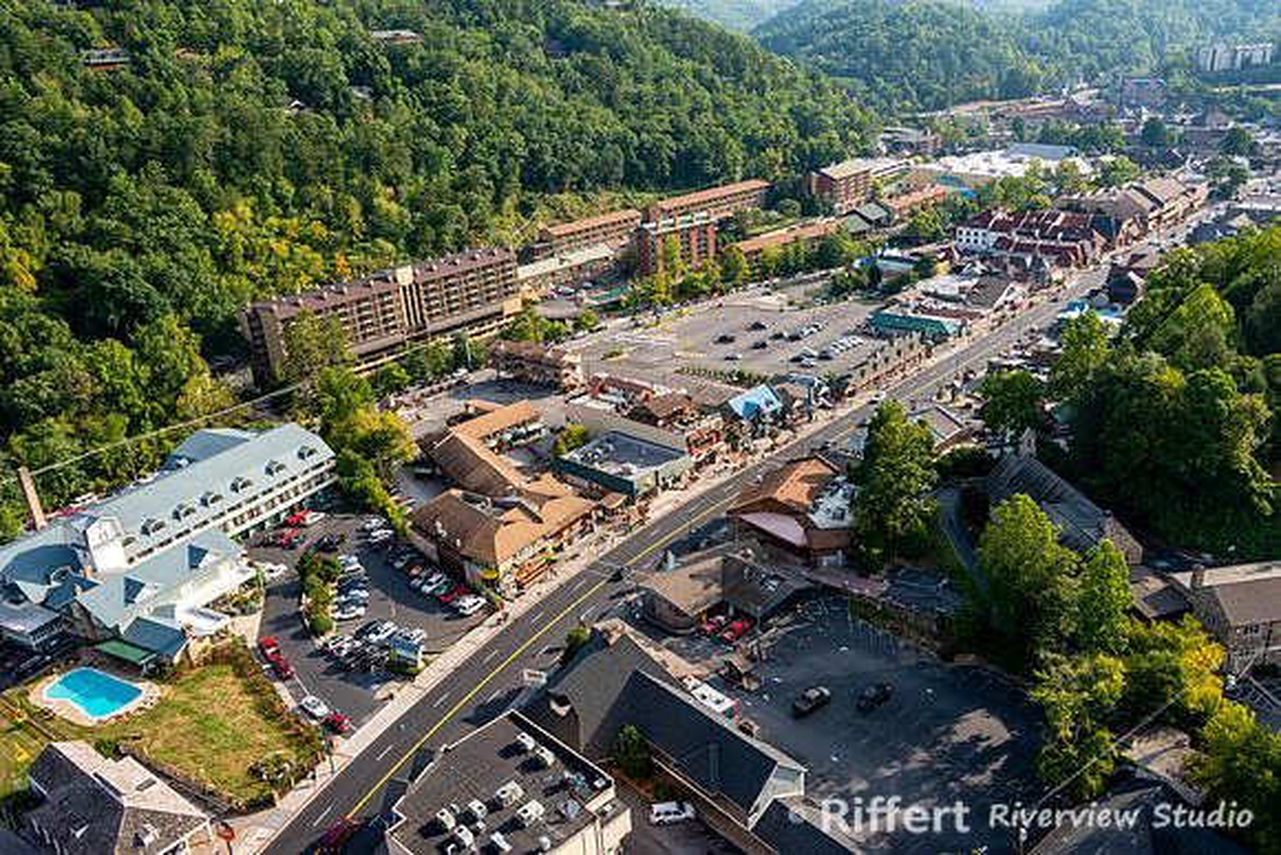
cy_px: 428
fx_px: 997
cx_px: 640
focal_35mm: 28
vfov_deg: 46.4
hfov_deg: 65.5
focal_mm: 28
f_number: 8
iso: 100
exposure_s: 1/100
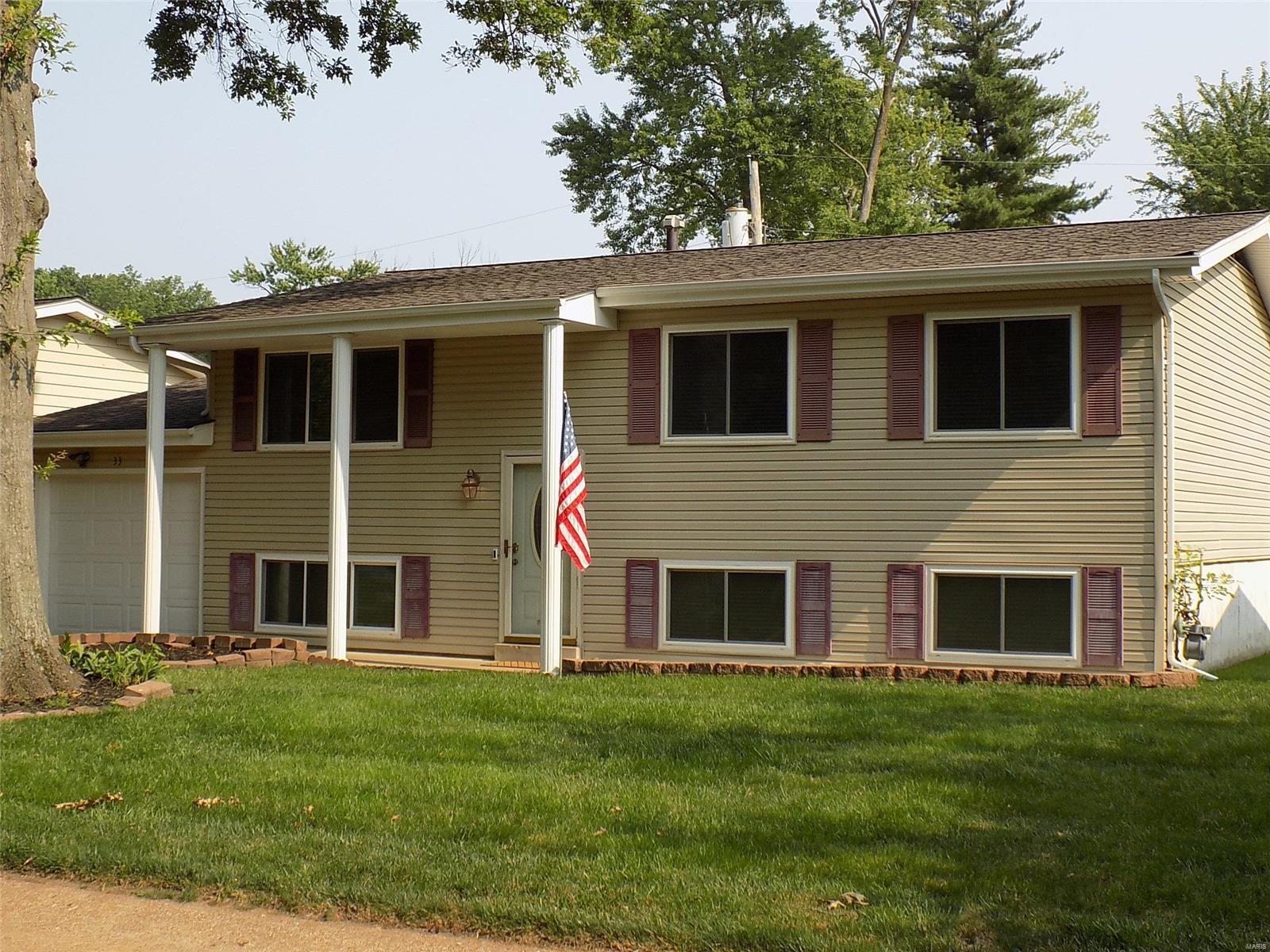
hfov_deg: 41.2
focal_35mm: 46
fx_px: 1688
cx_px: 635
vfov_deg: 31.5
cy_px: 476
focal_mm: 8.1
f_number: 3.7
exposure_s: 1/400
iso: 80
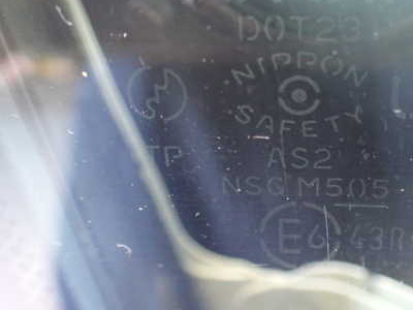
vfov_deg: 31.9
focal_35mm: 45
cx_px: 293
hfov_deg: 41.2
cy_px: 104
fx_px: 537
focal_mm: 5.4
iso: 800
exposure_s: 1/30
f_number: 2.3
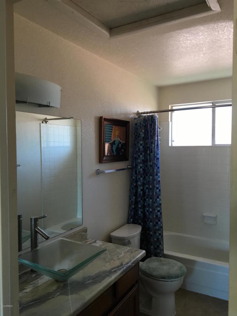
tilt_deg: -2.1
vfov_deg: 61.7
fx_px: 265
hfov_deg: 48.2
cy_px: 158
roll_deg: +0.7
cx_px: 118
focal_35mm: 29
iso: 40
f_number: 2.2
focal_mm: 4.15
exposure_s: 1/30
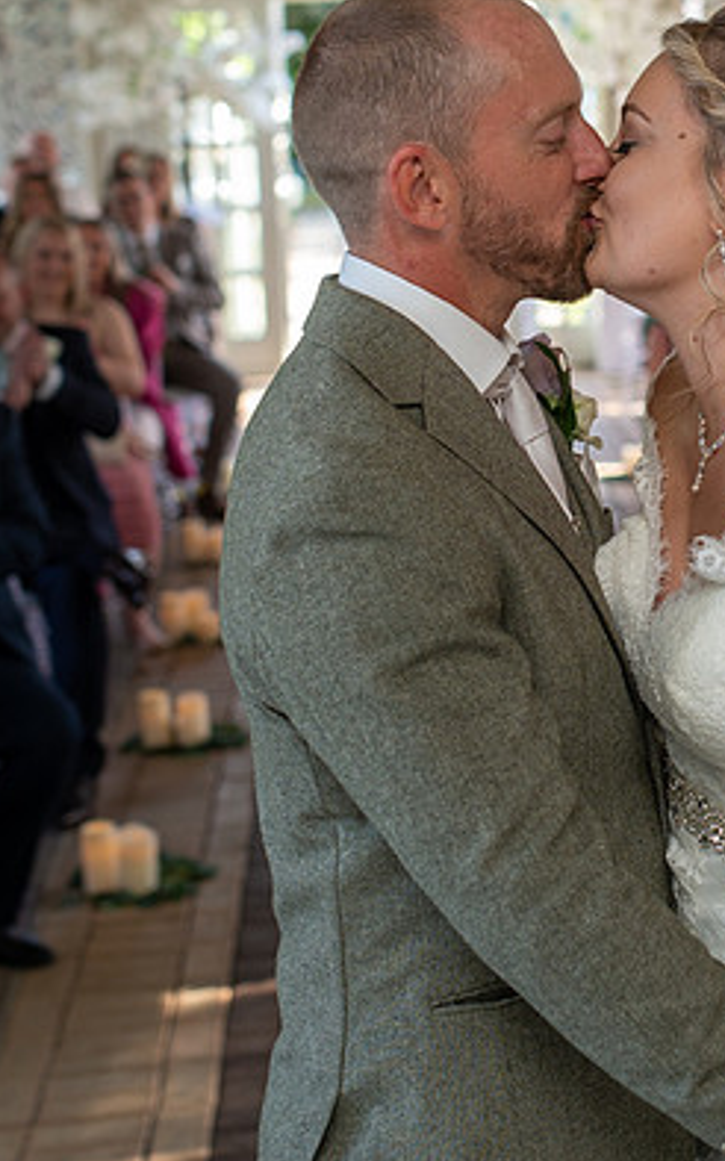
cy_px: 307
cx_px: 716
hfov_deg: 15.3
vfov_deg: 24.4
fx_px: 2657
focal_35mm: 84
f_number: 2.8
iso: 100
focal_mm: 35
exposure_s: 1/100
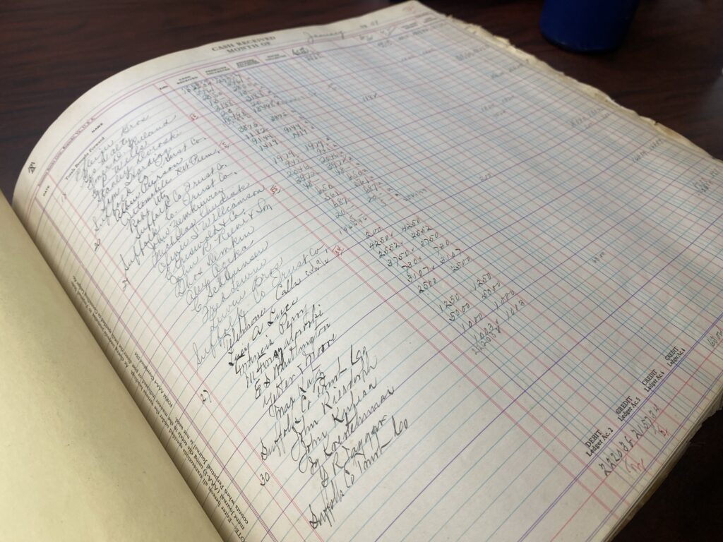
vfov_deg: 53.1
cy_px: 271
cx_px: 362
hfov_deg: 67.3
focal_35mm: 26
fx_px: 543
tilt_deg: -51.0
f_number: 1.8
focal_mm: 4.25
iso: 64
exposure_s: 1/120
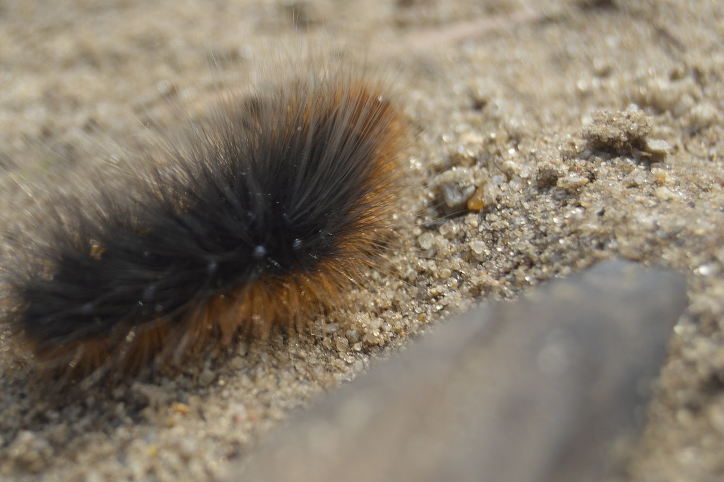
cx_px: 294
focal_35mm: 109
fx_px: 2183
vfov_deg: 12.6
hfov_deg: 18.8
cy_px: 219
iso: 100
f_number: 7.1
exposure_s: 1/200
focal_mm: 55
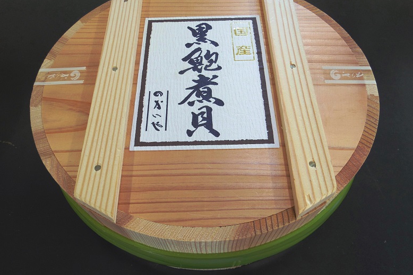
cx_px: 209
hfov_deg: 60.3
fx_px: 356
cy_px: 126
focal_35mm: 31
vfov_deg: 42.3
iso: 100
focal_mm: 5.3
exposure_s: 1/50
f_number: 2.8
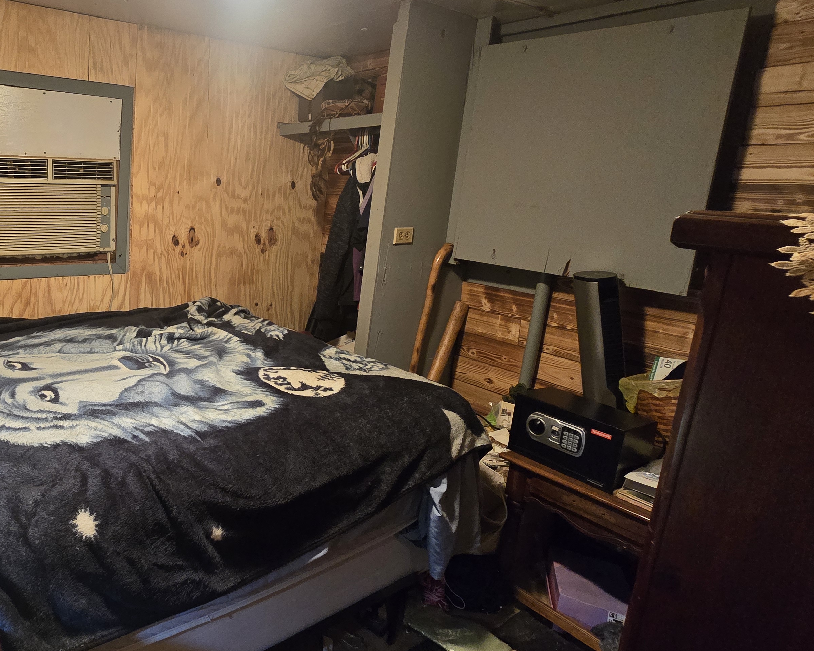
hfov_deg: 70.1
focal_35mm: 21
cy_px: 267
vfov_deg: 65.0
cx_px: 164
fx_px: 506
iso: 800
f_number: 2.2
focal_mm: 2.2
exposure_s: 1/60
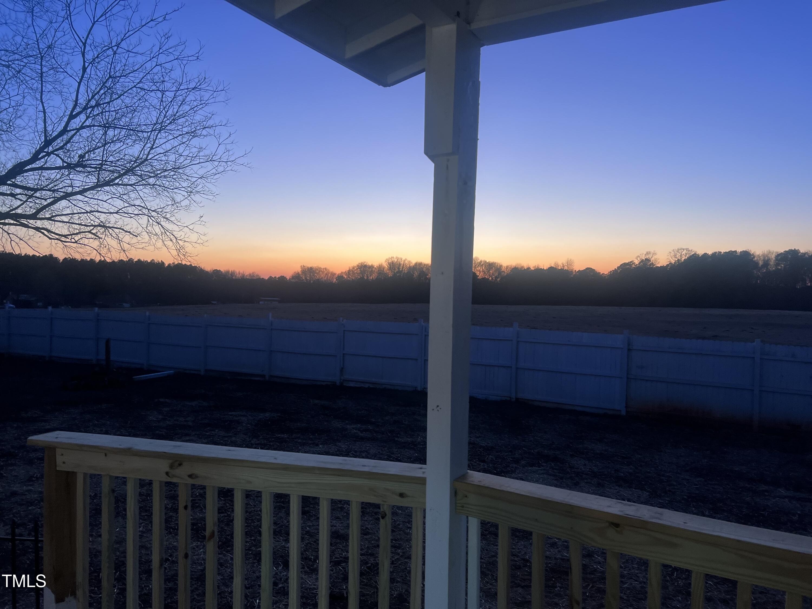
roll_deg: -1.8
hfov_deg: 67.3
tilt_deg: -4.0
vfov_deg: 53.1
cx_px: 406
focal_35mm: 26
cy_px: 304
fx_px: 610
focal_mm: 5.7
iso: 64
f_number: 1.5
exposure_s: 1/60
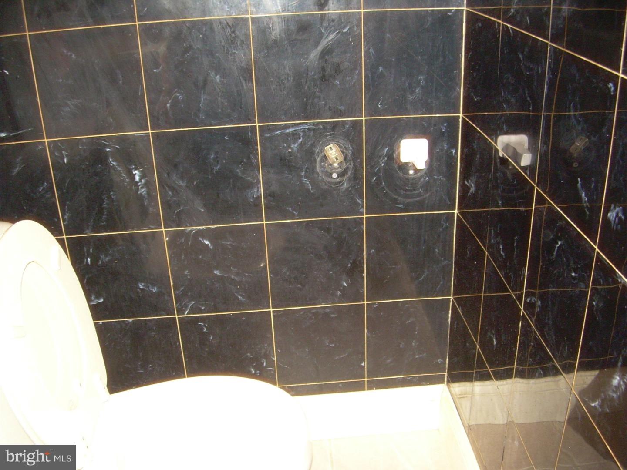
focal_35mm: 38
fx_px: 688
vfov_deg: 37.7
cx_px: 314
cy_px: 235
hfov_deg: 49.0
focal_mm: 6.3
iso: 200
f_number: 2.8
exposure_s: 1/60
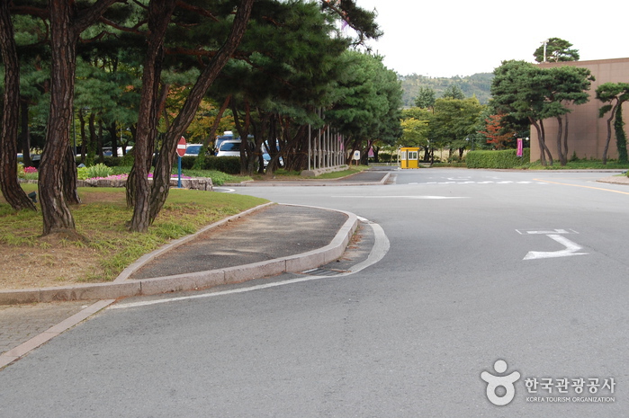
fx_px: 1100
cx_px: 314
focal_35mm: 63
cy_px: 209
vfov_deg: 21.5
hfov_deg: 31.9
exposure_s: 1/100
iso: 400
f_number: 9
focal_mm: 42
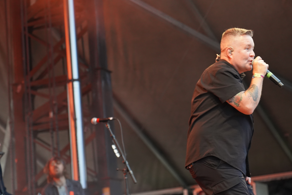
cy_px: 83
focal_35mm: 122
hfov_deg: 16.8
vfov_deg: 11.2
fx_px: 990
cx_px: 157
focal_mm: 105
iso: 4000
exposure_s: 1/160
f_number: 4
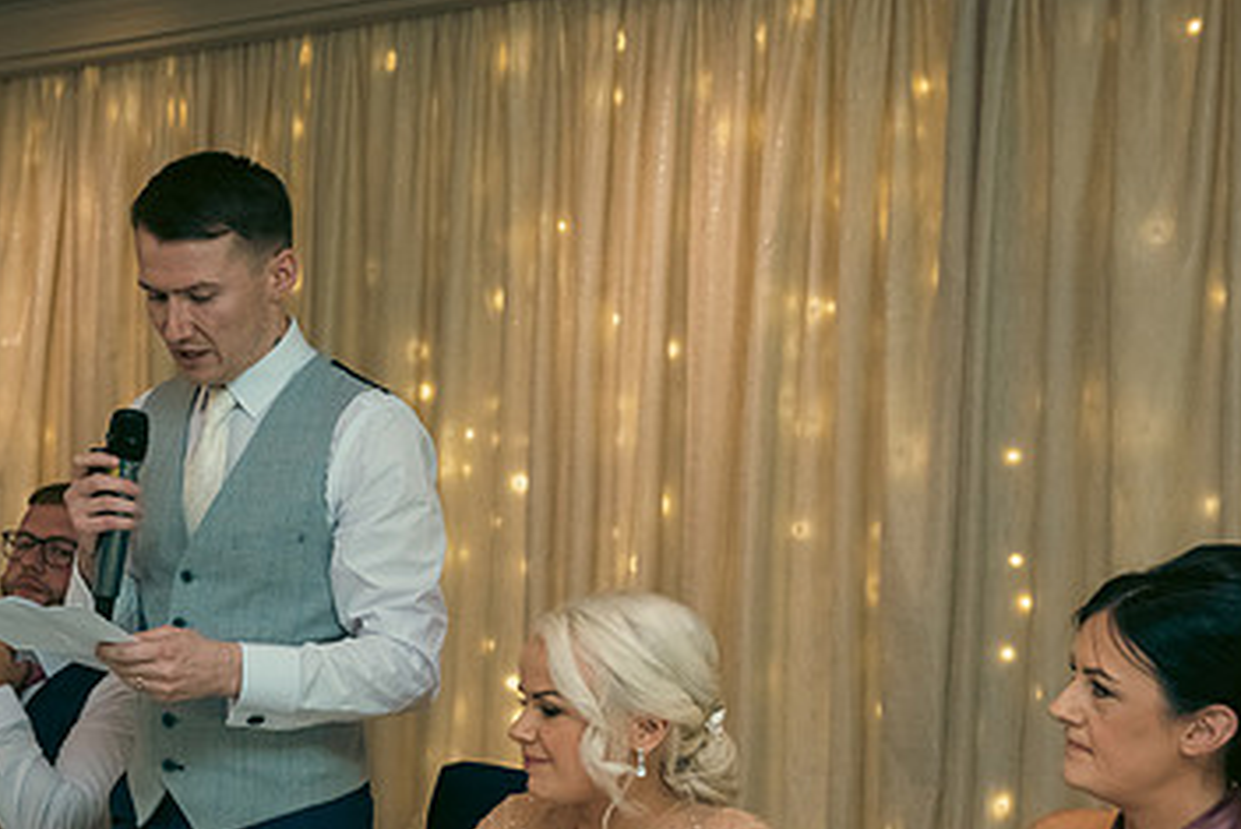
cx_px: 451
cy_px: 668
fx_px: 2276
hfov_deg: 30.4
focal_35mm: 66
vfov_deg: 20.4
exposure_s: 1/160
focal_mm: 40
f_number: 3.5
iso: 800
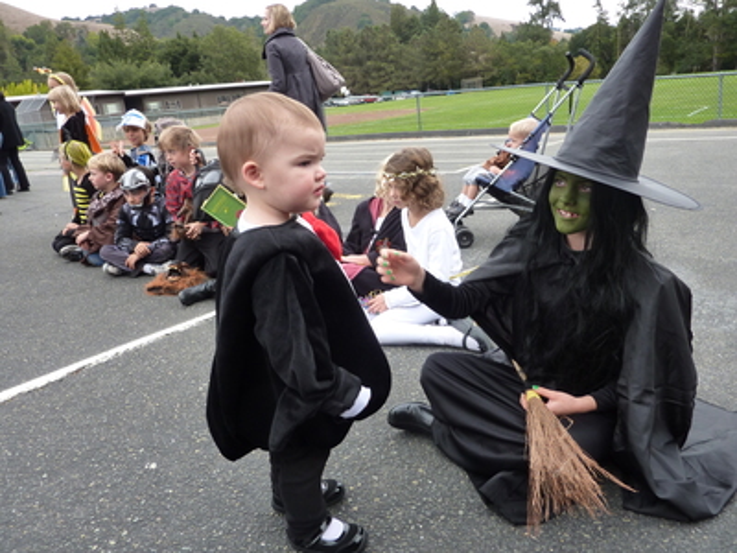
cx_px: 368
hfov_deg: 69.4
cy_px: 276
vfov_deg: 54.9
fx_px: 532
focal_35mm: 25
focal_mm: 4.1
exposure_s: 1/125
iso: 125
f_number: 3.5
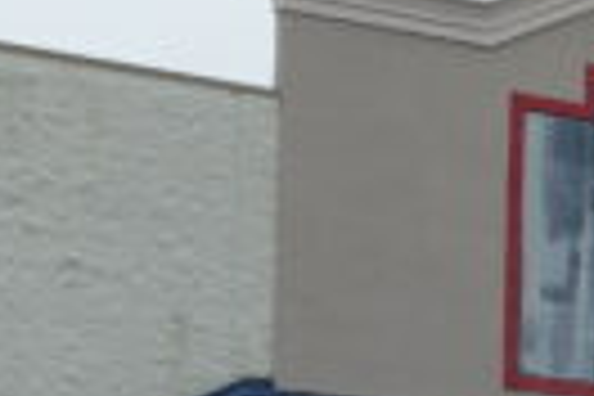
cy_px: 684
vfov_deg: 7.6
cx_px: 950
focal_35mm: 175
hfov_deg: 11.2
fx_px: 2887
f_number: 5
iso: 100
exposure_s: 1/200
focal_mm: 20
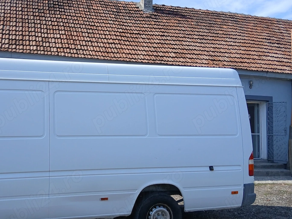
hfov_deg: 47.8
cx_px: 87
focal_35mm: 38
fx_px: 321
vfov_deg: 37.7
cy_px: 102
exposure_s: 1/415
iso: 20
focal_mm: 3.98
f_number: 1.8
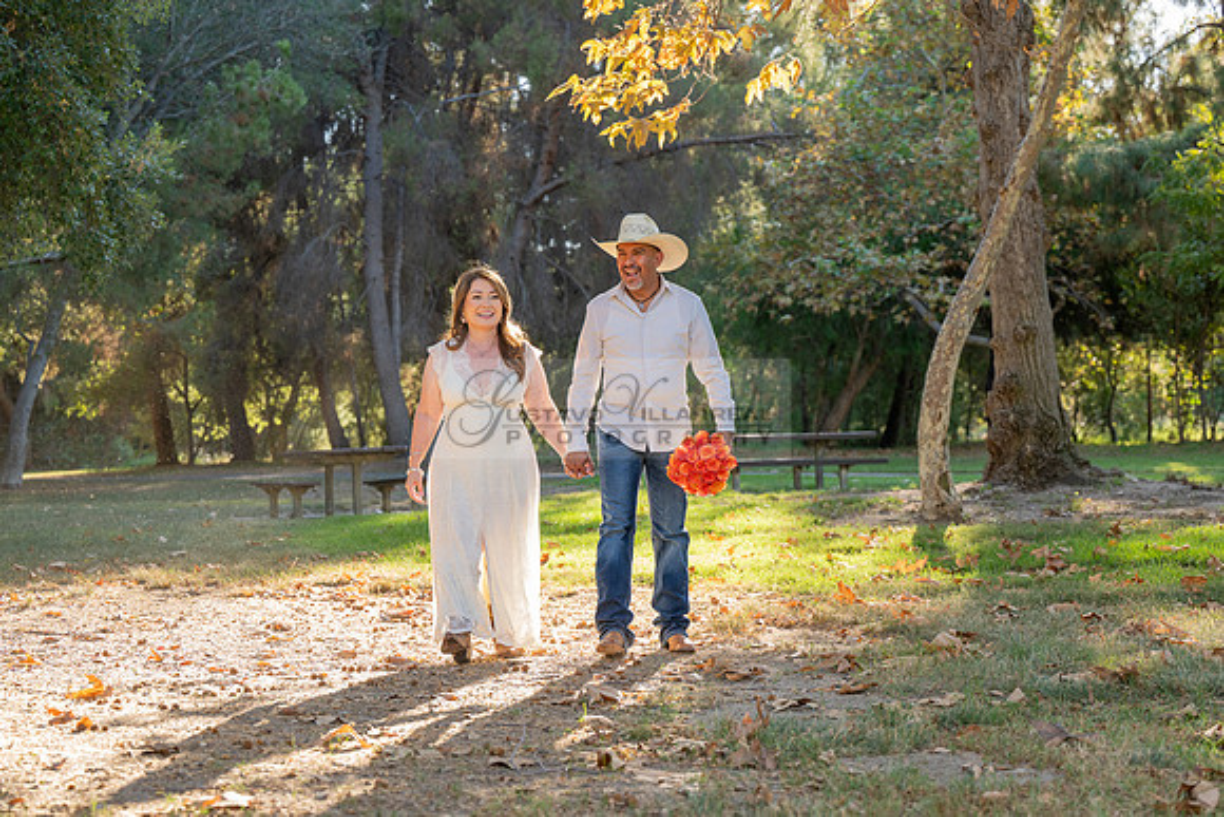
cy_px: 408
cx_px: 612
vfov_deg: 19.5
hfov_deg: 28.8
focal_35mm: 70
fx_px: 2380
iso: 200
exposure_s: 1/200
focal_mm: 70
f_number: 4
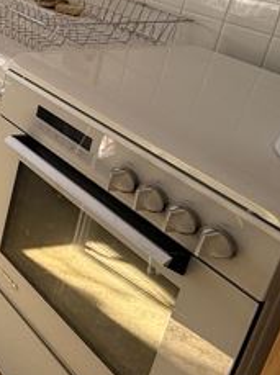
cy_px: -7
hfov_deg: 18.2
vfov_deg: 35.0
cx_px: -296
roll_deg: -1.9
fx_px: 530
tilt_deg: -15.6
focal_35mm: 49
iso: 64
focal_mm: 2.22
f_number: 2.2
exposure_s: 1/183
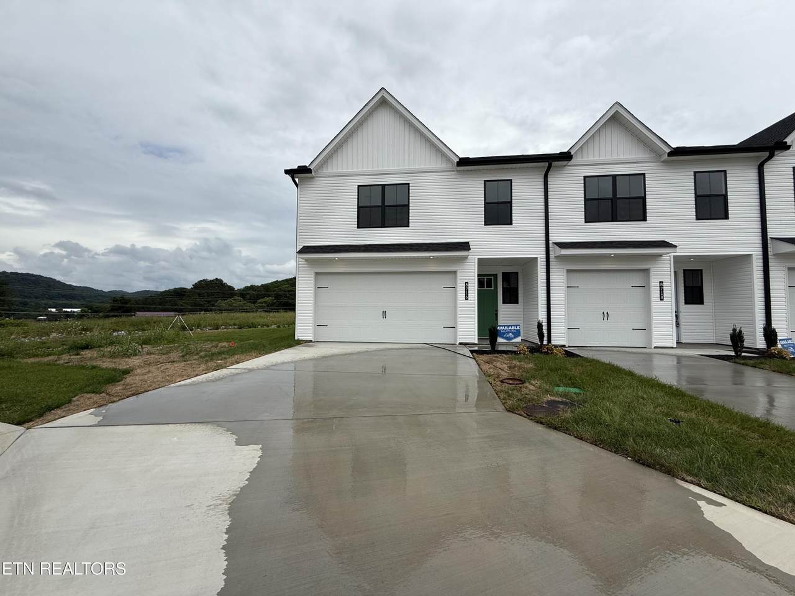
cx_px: 398
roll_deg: -0.5
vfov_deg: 85.7
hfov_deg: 102.1
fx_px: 322
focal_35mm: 14
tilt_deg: +2.4
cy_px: 298
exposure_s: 1/3891
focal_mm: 2.22
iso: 50
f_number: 2.2
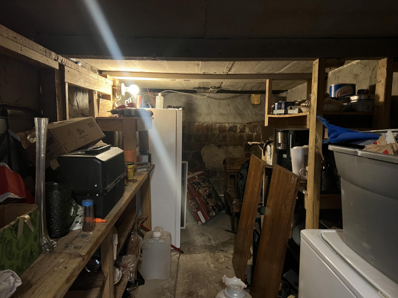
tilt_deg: -6.5
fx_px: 299
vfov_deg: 53.0
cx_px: 199
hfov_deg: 67.3
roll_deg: -0.3
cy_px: 149
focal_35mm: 26
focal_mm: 5.7
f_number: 1.5
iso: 500
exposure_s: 1/30
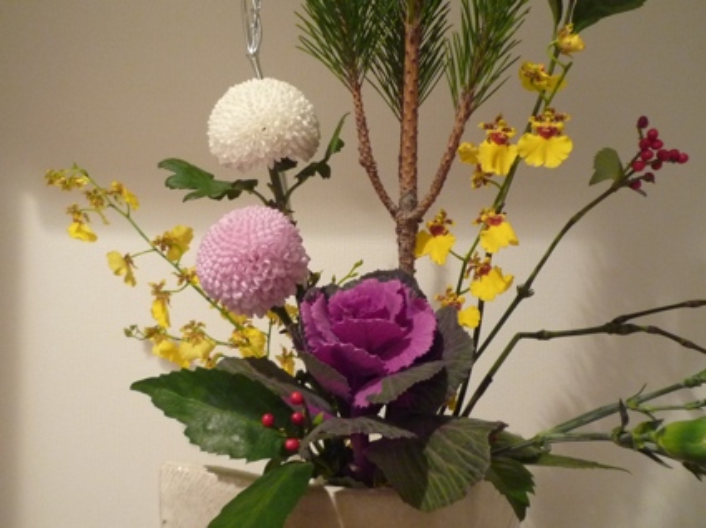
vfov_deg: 44.1
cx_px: 353
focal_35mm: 32
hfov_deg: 56.9
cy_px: 264
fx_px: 652
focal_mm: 4.4
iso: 400
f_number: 2.8
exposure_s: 1/13
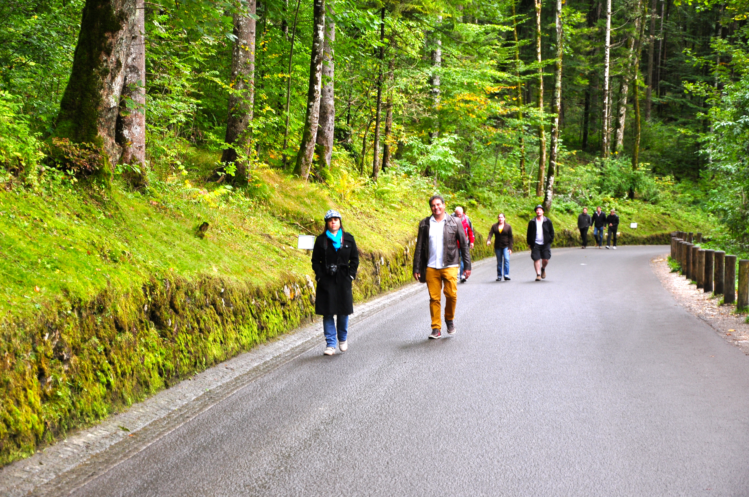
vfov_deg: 14.7
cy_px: 248
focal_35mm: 93
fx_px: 1933
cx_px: 374
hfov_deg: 21.9
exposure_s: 1/160
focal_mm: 62
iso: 400
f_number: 5.3
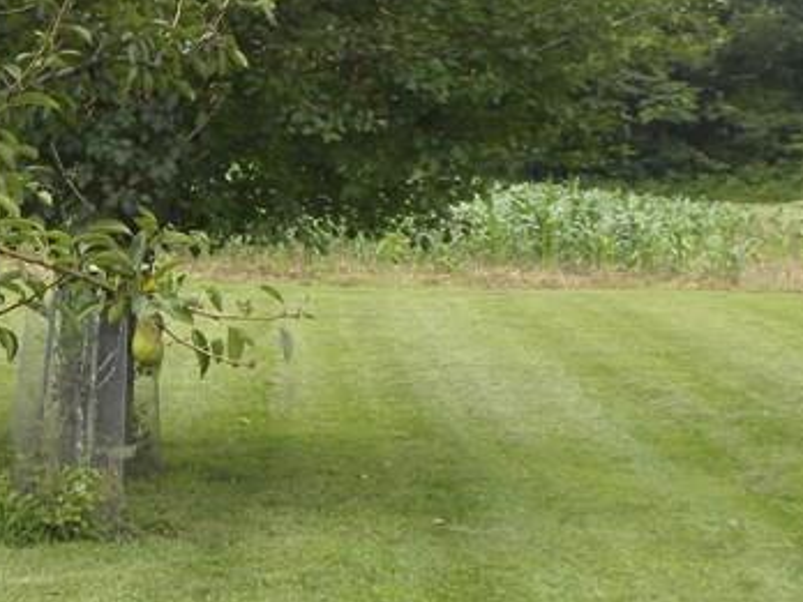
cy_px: -97
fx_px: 2529
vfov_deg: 13.3
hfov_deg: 17.7
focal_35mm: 109
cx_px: 44
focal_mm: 6.6
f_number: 4
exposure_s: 1/123
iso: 64
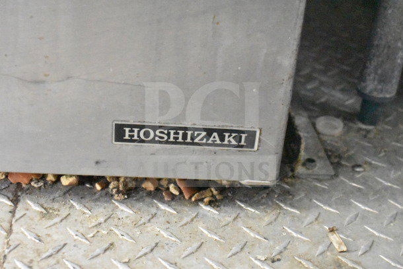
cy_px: 134
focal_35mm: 57
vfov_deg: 23.8
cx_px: 202
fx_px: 638
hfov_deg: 35.0
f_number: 4.8
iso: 25600
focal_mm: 38
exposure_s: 1/30
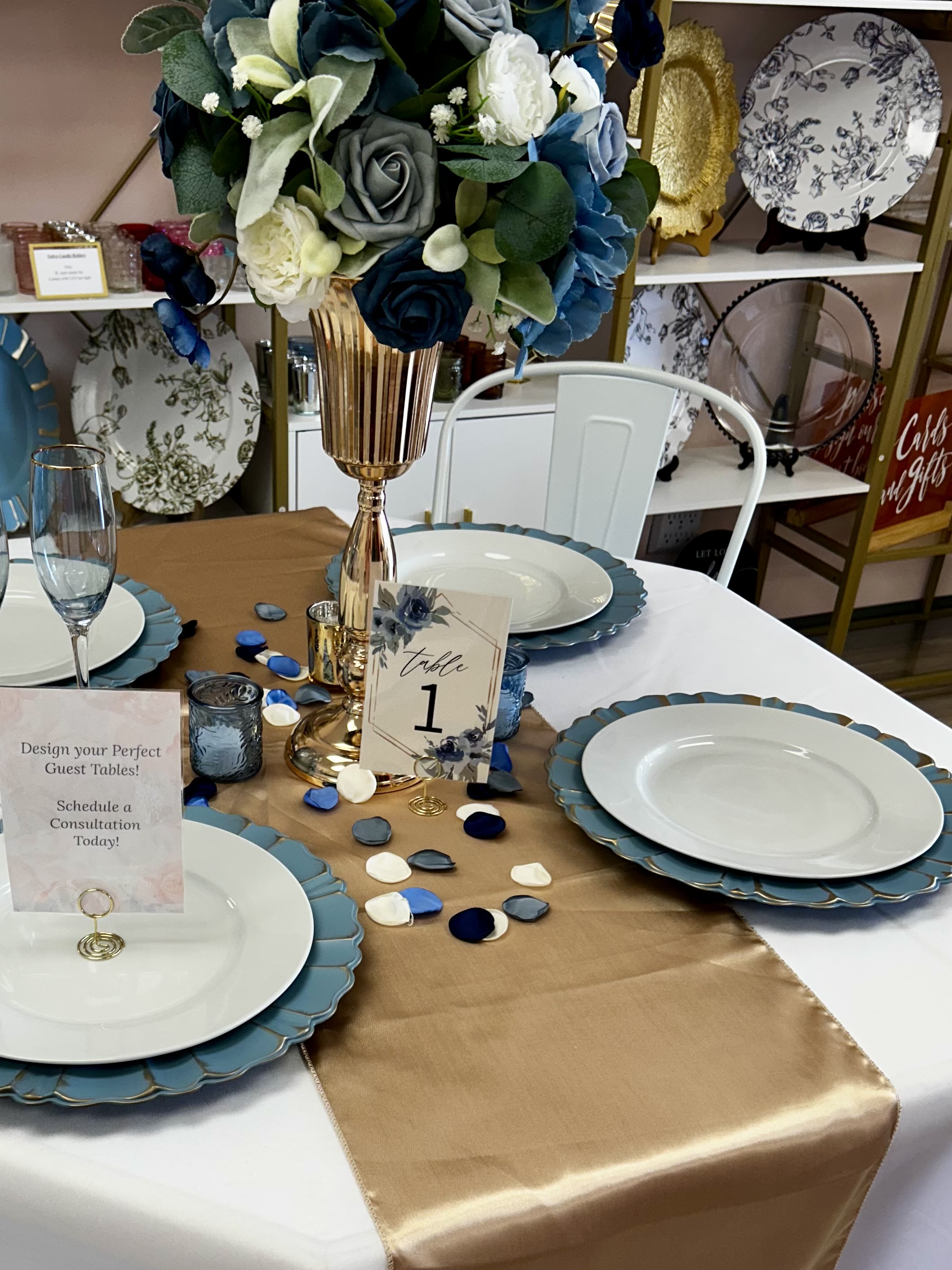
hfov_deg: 38.3
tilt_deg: -32.1
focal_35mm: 37
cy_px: 873
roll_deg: -1.7
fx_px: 1357
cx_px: 327
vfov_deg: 49.0
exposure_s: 1/120
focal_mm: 5.7
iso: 50
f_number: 1.5
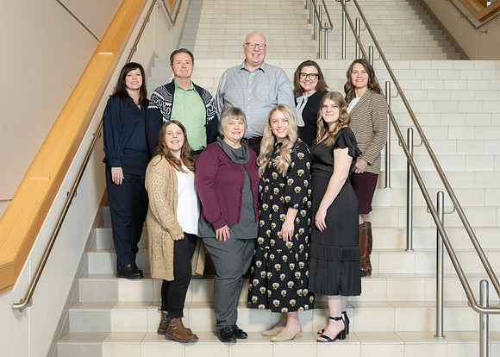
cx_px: 256
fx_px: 663
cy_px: 180
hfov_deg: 41.3
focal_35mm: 47
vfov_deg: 30.1
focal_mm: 44
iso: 1000
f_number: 6.3
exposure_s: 1/200
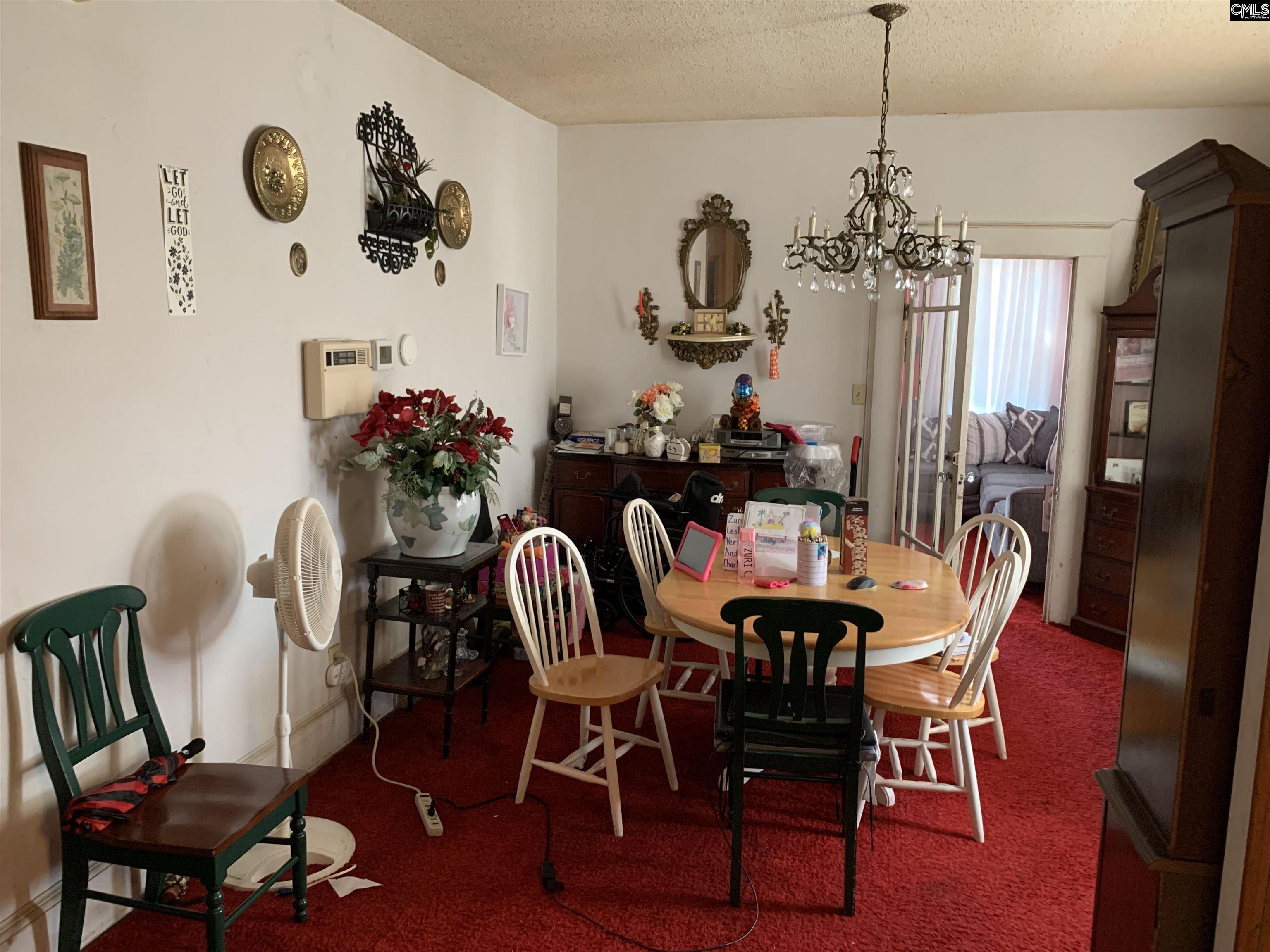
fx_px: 954
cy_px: 476
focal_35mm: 26
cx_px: 635
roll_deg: -0.7
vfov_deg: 53.1
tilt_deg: -8.5
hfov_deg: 67.3
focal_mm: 4.25
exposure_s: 1/40
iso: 250
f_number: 1.8
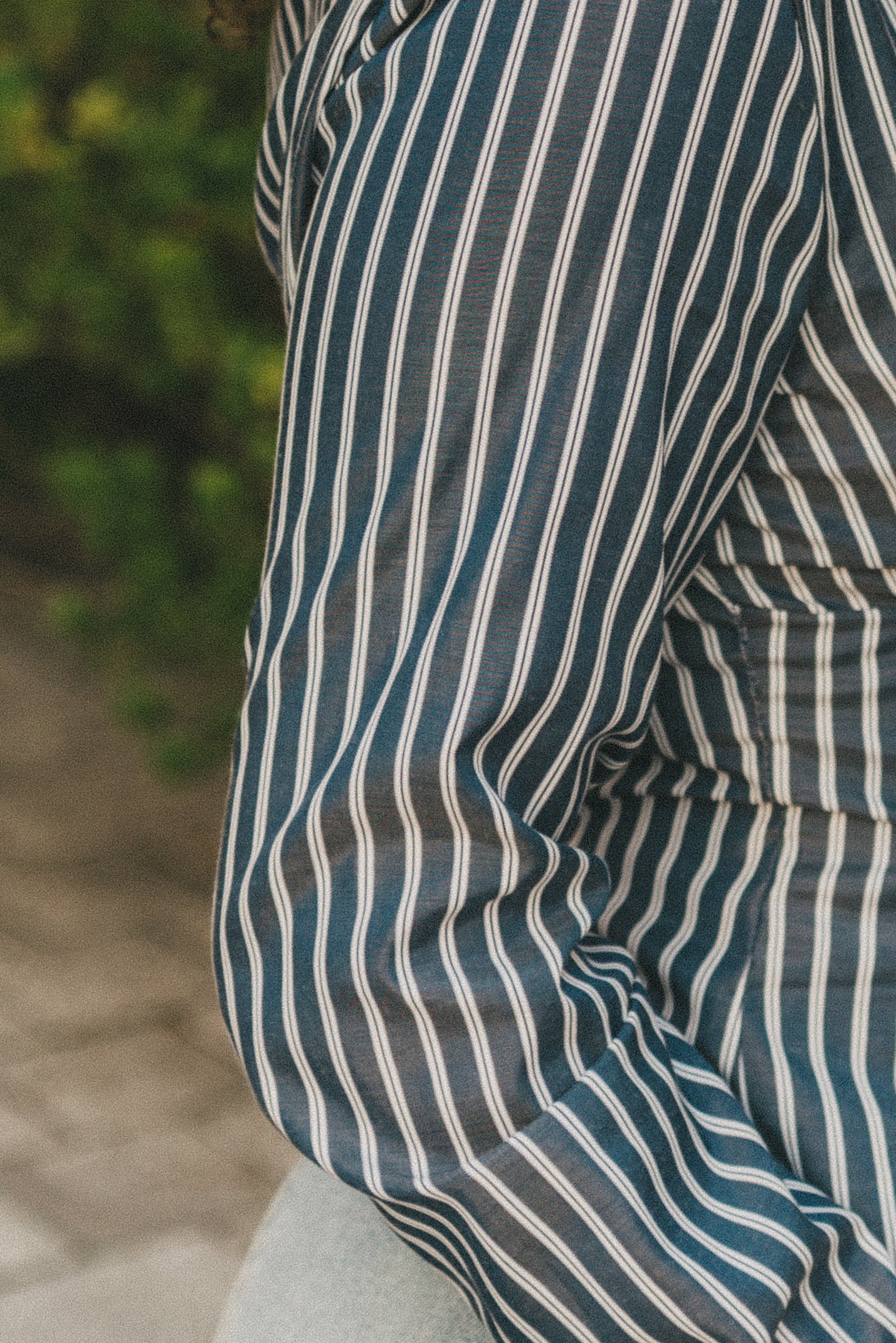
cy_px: 37
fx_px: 4815
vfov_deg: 15.6
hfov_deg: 10.6
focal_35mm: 129
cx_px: 756
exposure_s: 1/160
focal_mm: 40
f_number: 2.5
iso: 100
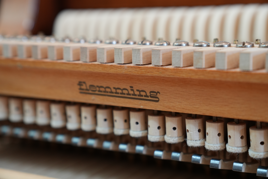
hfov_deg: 26.5
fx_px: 569
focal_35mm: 76
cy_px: 90
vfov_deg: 17.8
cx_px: 134
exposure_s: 1/80
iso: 800
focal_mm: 51
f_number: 3.5
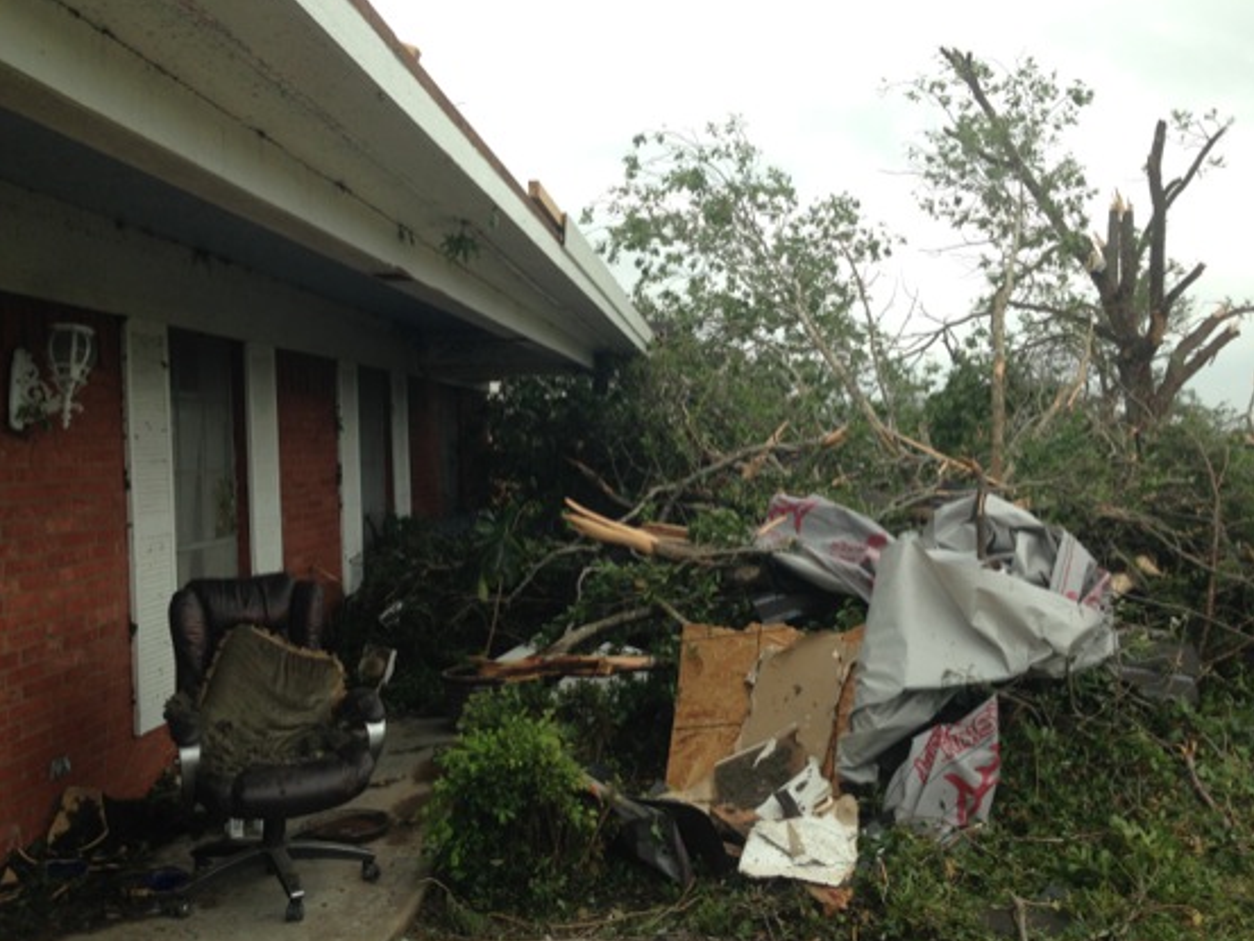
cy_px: 470
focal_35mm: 34
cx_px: 644
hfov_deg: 53.9
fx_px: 1232
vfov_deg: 41.8
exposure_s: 1/753
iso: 50
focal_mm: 4.13
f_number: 2.4
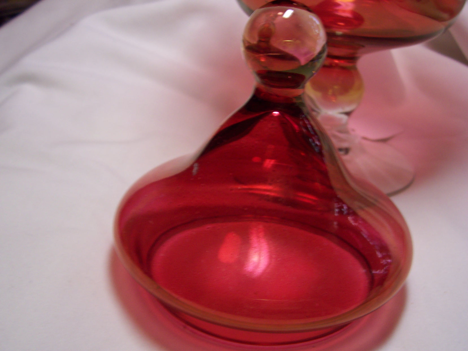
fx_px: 500
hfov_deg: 50.1
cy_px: 176
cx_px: 234
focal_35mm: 37
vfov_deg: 38.7
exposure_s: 1/30
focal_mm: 5.6
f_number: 2.8
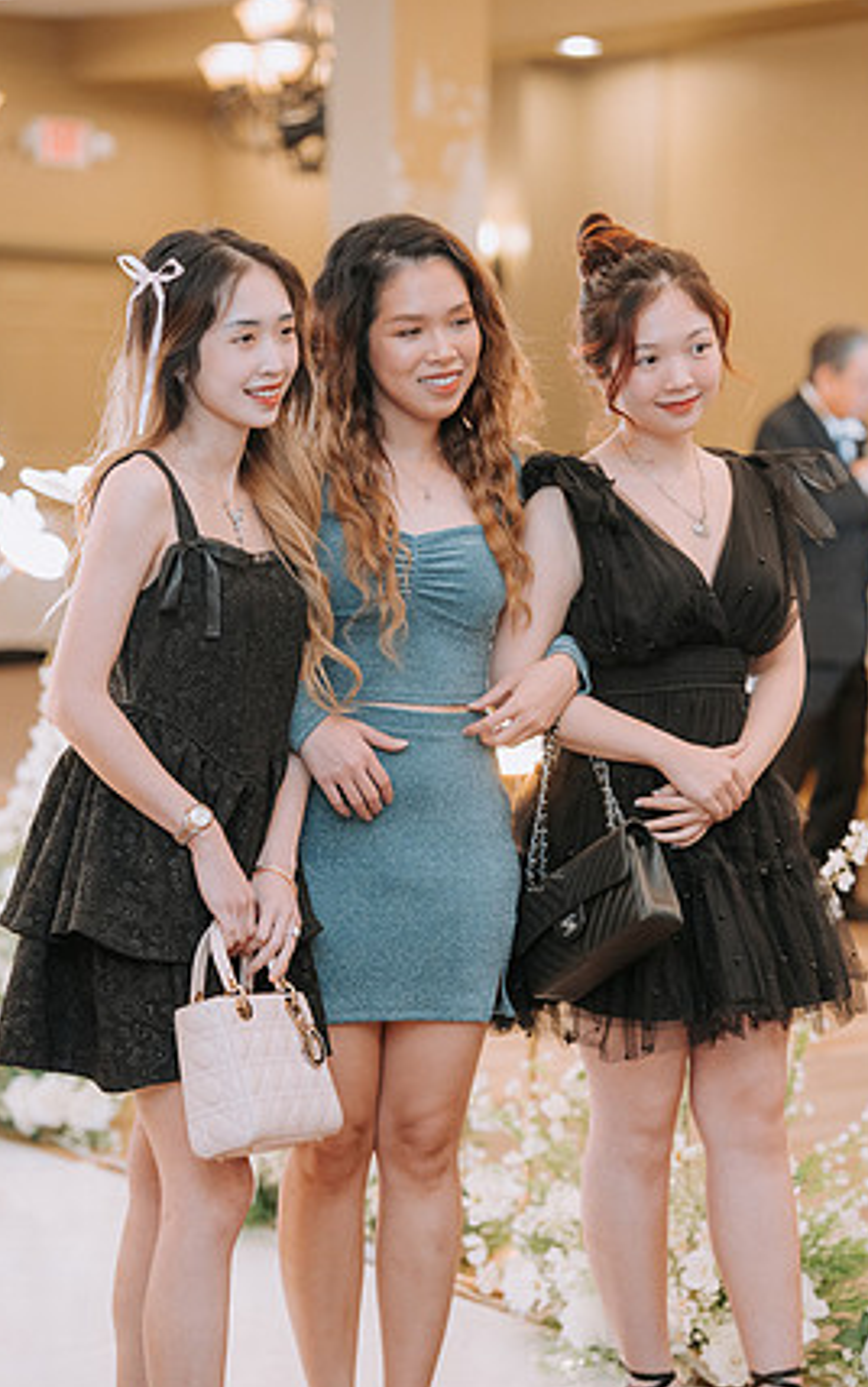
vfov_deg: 22.8
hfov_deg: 14.4
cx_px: 466
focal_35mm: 91
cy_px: 710
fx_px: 3440
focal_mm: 85
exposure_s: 1/200
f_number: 2.5
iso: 1600
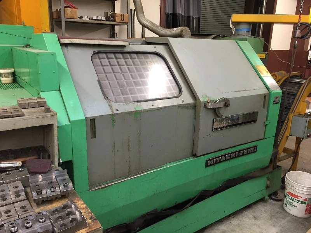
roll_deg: -1.2
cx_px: 156
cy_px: 116
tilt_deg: -15.0
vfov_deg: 48.2
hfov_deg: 61.7
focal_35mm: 29
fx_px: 261
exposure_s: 1/30
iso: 125
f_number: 2.2
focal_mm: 4.15
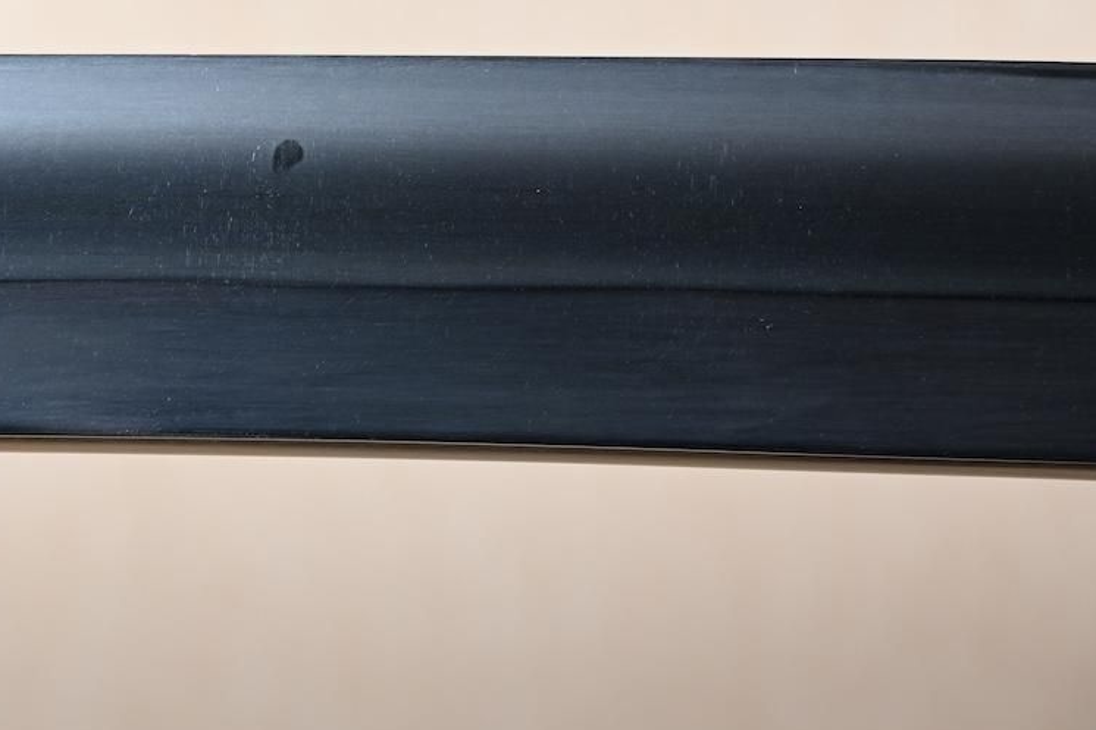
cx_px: 120
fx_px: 5568
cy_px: 212
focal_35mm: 183
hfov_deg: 11.2
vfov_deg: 7.5
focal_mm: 65
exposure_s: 1/2
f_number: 5
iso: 100
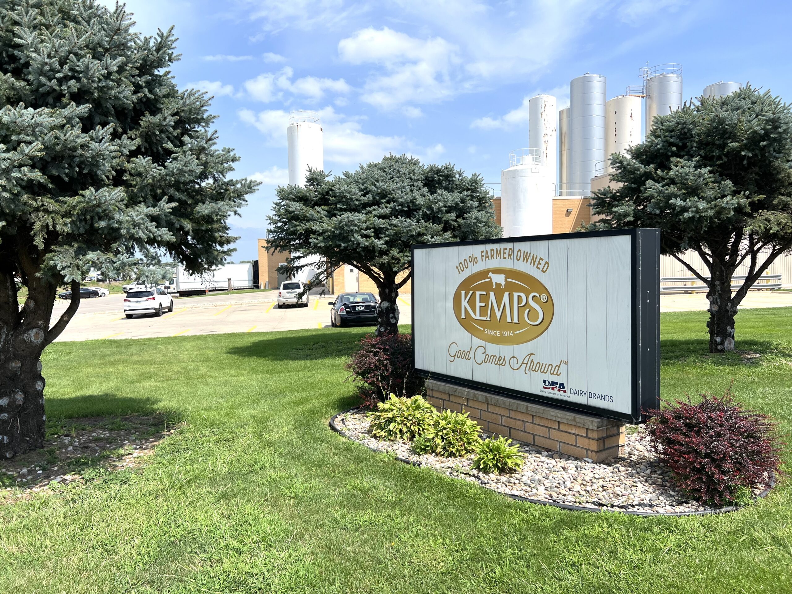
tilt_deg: -2.7
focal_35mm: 26
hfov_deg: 67.3
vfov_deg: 53.1
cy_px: 297
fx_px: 595
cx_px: 396
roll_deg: +1.1
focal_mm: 5.7
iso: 50
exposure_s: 1/4630
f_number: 1.5
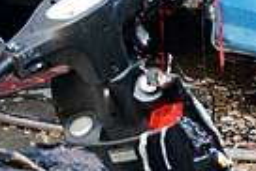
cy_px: -177
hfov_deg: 7.7
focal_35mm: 262
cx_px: 348
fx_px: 1868
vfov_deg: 5.1
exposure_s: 1/50
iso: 800
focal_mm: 37
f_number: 4.5
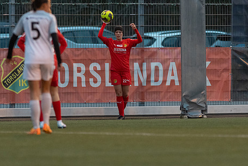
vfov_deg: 2.4
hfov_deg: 3.6
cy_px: 70
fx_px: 3901
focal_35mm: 566
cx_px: 115
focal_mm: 300
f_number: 3.2
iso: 5600
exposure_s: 1/800
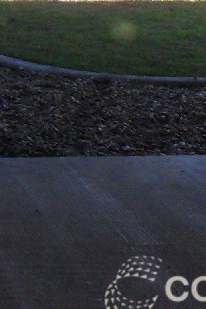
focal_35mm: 188
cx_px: -422
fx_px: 1615
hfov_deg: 6.6
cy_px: -241
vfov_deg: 10.3
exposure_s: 1/350
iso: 80
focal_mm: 6.3
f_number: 3
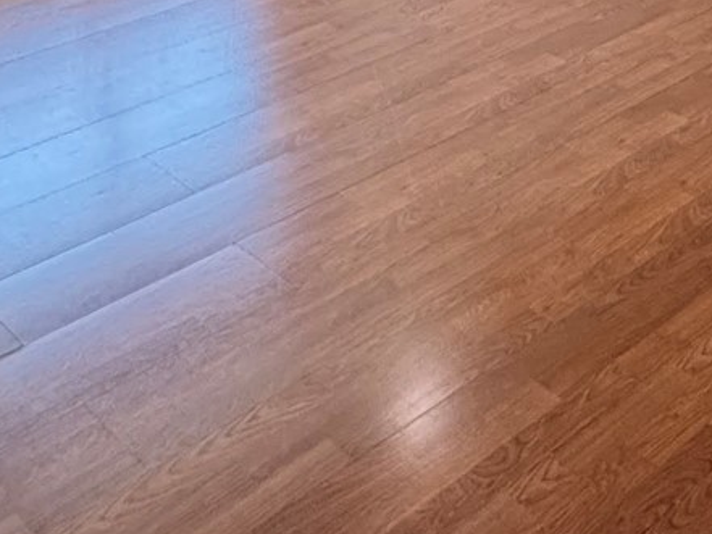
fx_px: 1337
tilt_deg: -13.6
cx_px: 555
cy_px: -248
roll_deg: -2.7
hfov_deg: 29.2
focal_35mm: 65
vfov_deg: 19.8
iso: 320
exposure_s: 1/120
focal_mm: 2.22
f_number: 2.2
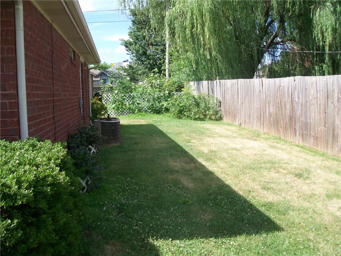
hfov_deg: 51.4
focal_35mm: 36
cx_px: 170
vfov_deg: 39.7
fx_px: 355
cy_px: 128
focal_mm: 6
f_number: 2.7
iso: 80
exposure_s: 1/737
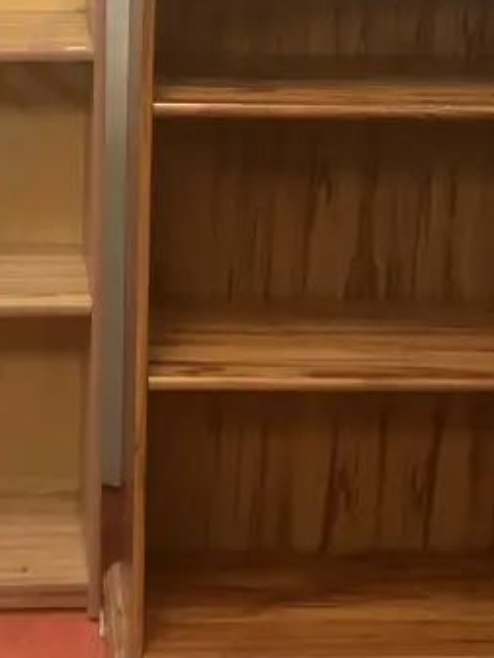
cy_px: 4
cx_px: 102
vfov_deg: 22.2
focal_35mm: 85
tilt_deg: -9.0
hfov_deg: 17.2
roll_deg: -0.5
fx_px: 1616
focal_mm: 3.99
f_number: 1.8
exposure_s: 1/50
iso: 250
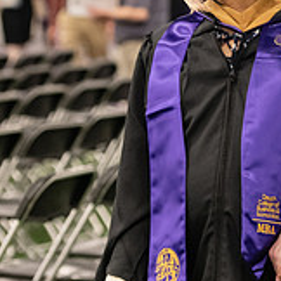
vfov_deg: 6.3
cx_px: 253
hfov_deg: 6.2
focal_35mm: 280
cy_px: 70
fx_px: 2572
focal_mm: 92
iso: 2500
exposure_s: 1/160
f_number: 3.2
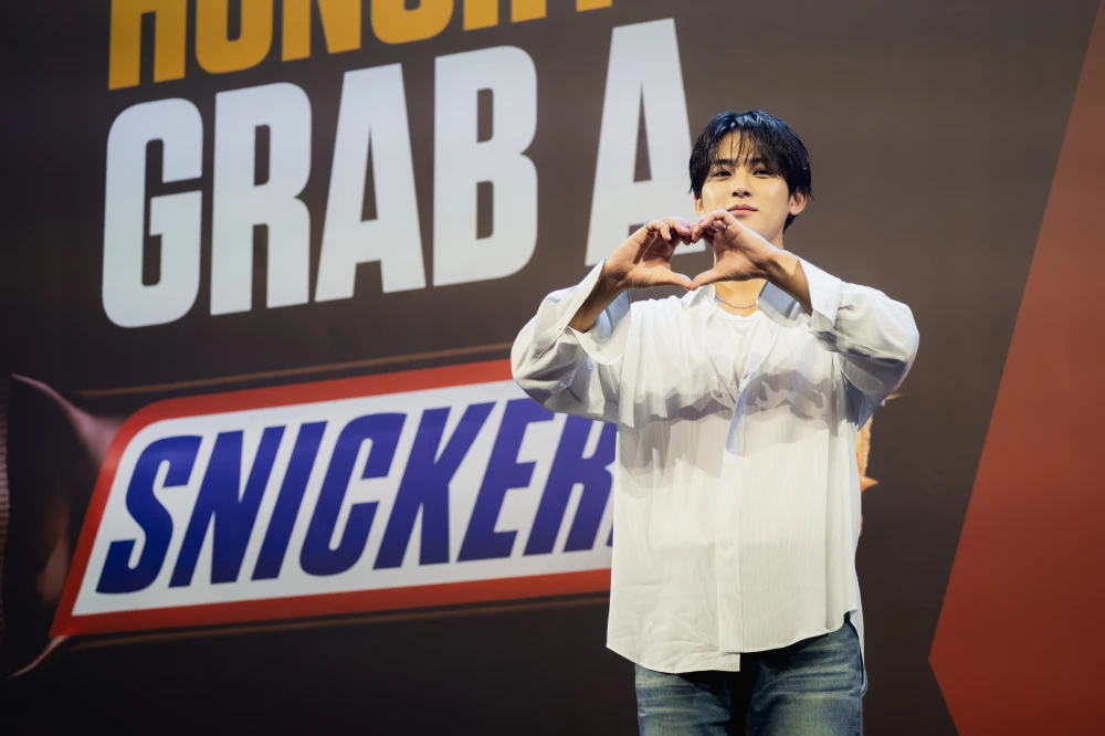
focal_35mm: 105
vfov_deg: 13.0
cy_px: 368
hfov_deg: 19.5
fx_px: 3222
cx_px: 552
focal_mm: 105
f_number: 4.5
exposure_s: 1/500
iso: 6400
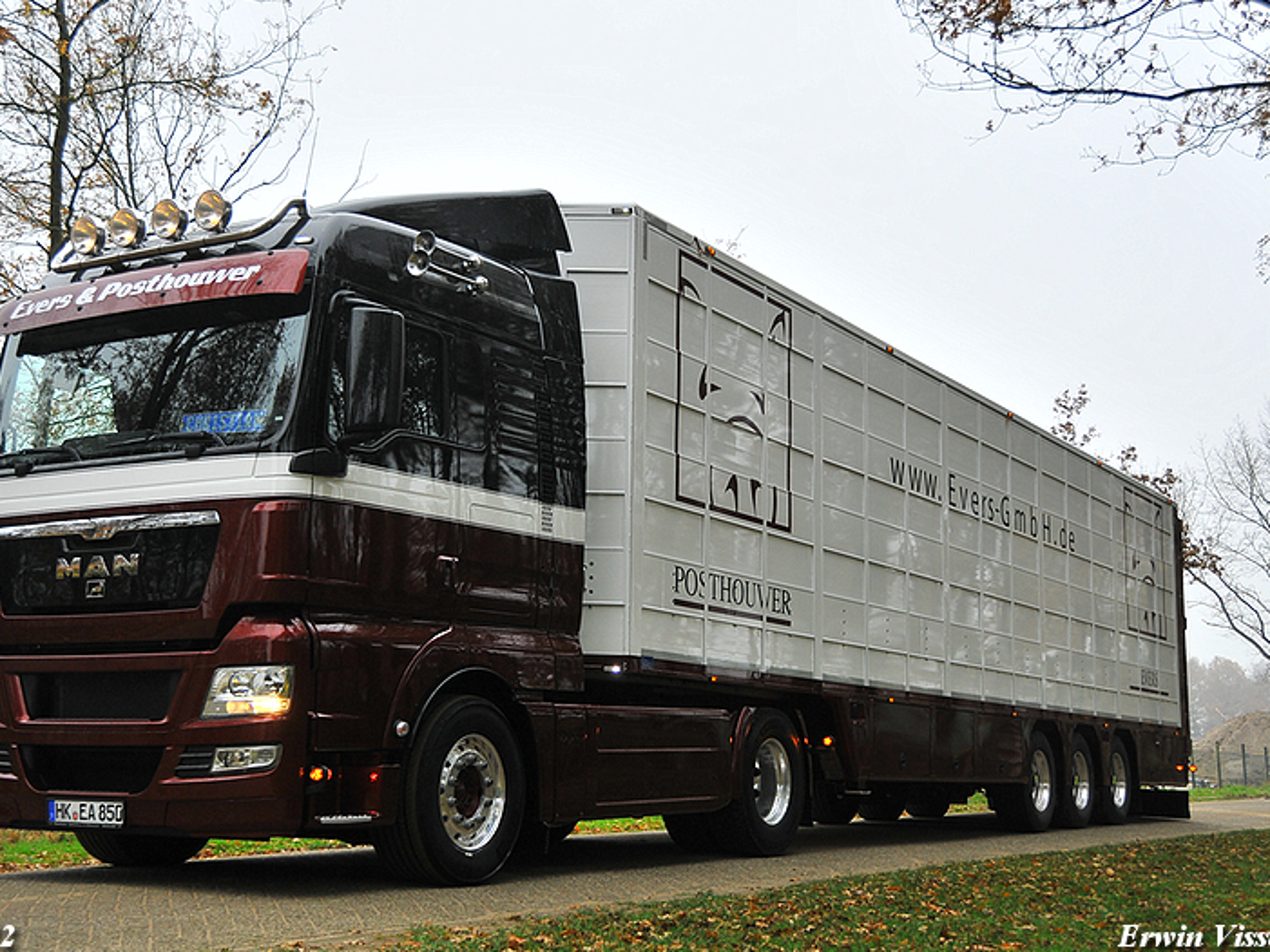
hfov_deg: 41.2
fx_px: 1688
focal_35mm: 46
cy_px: 475
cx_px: 580
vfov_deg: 31.5
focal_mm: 28
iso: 320
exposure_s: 1/160
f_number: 4
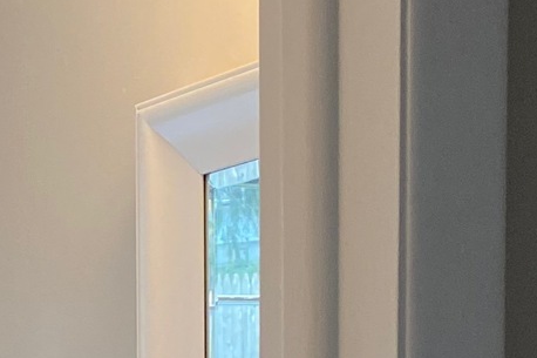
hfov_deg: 14.3
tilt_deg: -7.7
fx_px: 2028
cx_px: -206
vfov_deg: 9.1
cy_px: 860
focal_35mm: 136
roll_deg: +1.1
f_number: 1.8
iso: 125
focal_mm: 4.25
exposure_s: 1/120
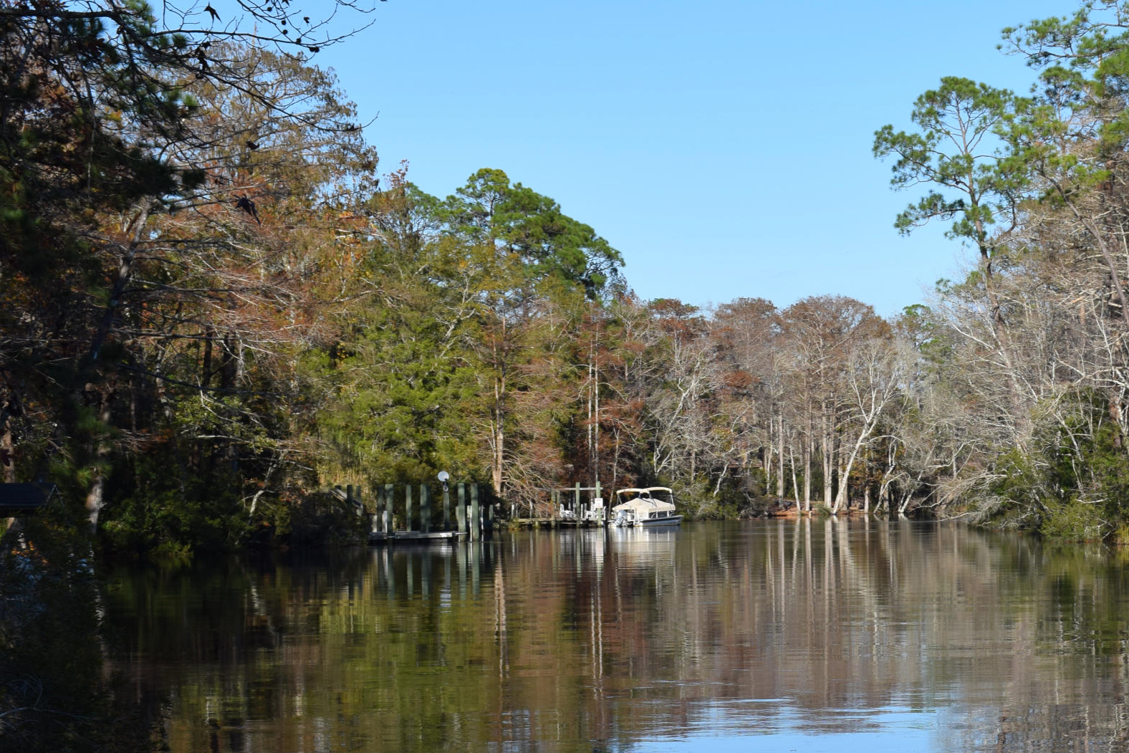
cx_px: 990
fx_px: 3135
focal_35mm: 100
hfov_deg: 20.1
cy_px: 557
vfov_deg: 13.7
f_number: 10
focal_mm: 35
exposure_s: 1/200
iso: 100
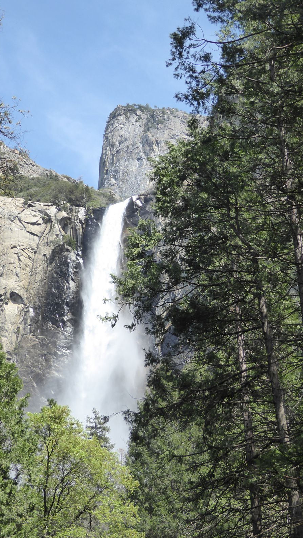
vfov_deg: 29.7
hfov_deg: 17.0
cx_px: 155
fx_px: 1014
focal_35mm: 71
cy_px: 269
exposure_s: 1/320
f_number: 4.3
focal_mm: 10.9
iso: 160
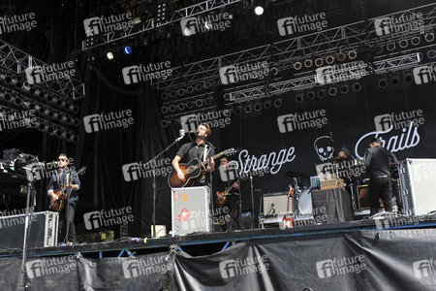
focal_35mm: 42
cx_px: 218
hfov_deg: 46.4
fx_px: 509
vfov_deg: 31.9
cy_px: 146
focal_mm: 42
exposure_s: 1/640
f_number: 4.5
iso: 320
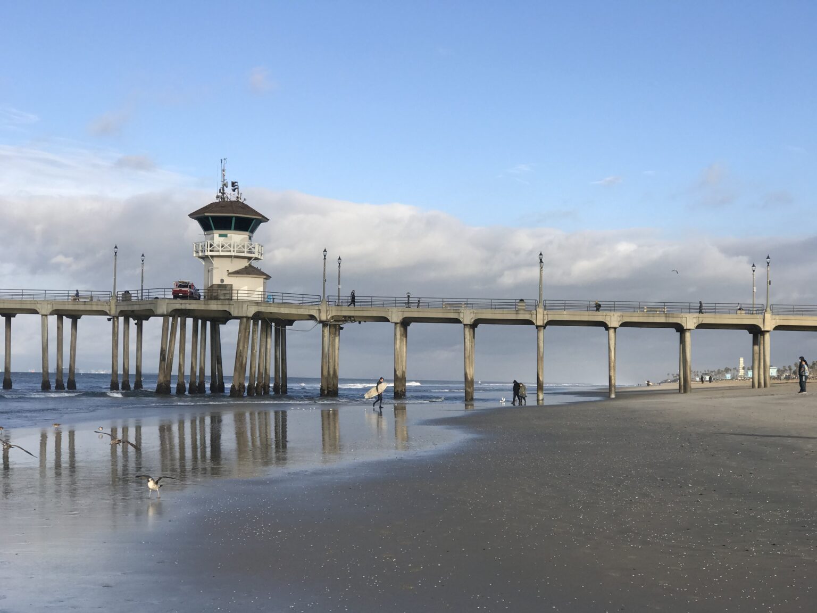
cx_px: 408
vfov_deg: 25.7
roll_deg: -1.4
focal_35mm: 57
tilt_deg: +1.3
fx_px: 1345
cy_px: 306
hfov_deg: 33.8
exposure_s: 1/847
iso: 20
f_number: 2.8
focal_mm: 6.6
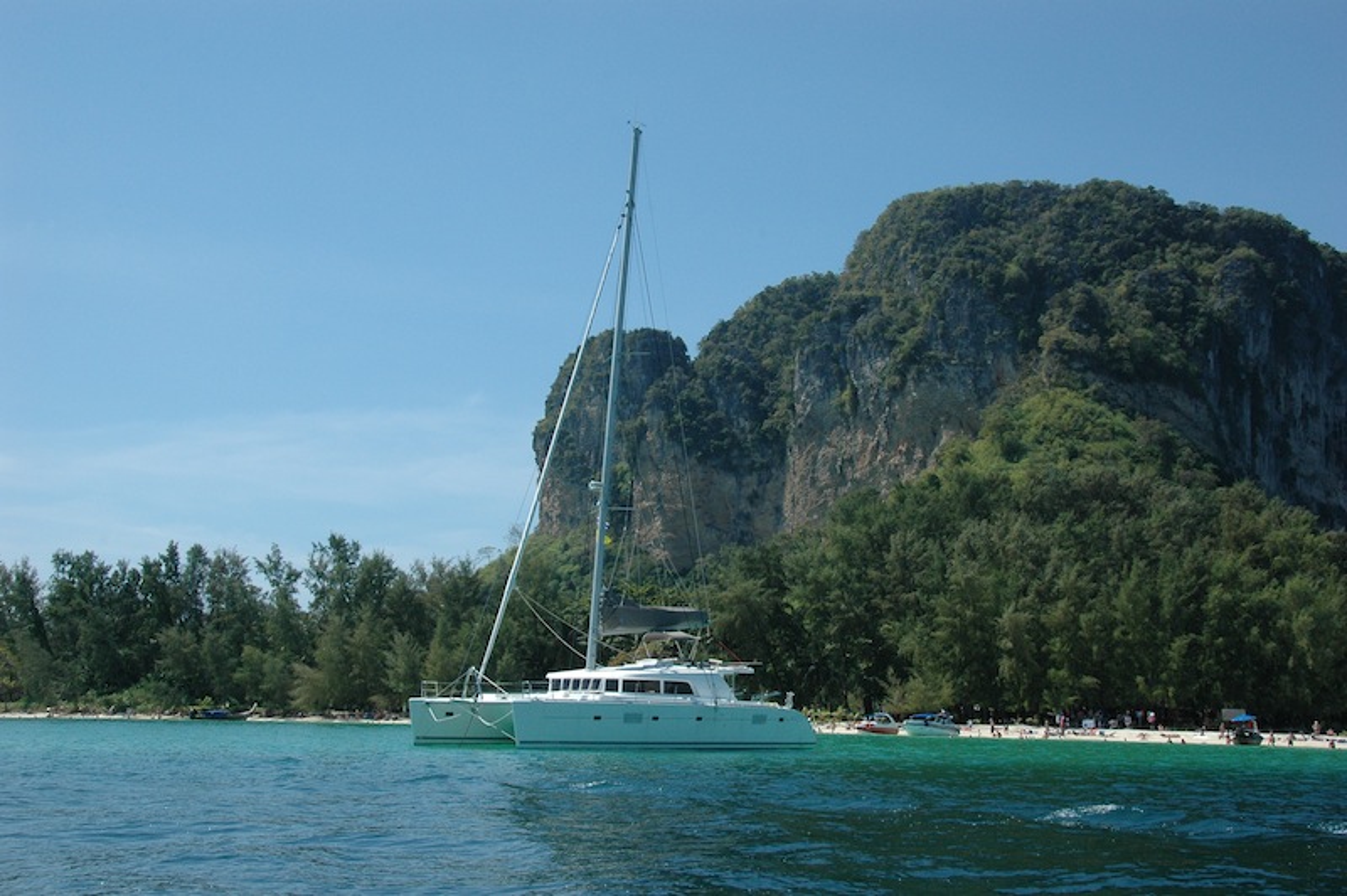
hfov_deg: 46.4
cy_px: 448
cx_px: 674
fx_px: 1570
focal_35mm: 42
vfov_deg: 31.8
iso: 400
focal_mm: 28
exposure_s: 1/500
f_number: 11
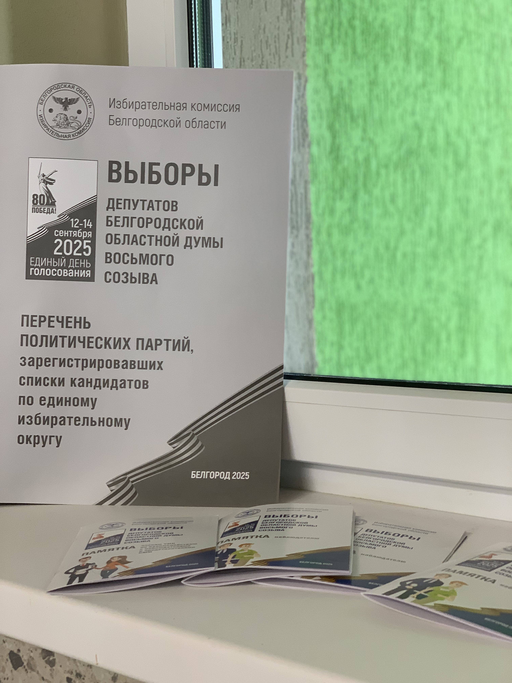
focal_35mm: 52
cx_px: 256
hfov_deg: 28.0
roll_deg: +1.2
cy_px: 342
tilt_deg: -3.2
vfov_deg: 36.8
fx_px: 1025
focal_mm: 6
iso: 125
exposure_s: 1/109
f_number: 2.4
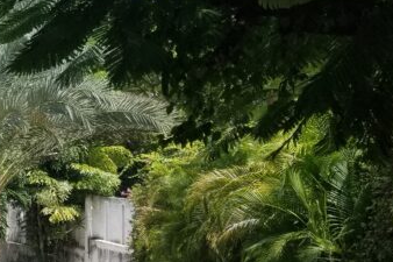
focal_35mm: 82
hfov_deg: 21.2
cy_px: 119
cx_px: -185
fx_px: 895
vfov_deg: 16.6
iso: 50
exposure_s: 1/1656
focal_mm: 4.25
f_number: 1.7
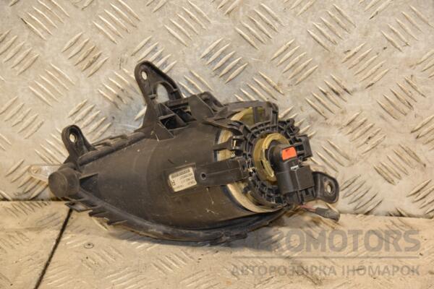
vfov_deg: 13.0
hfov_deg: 19.5
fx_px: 1266
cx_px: 217
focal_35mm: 105
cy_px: 144
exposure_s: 1/100
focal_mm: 70
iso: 800
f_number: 5.3
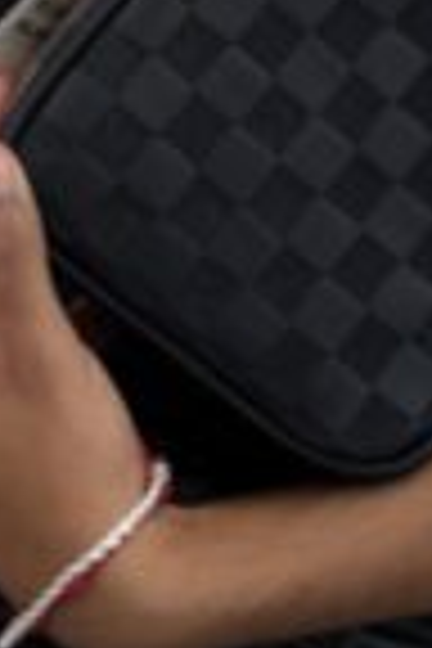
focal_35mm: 139
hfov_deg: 9.8
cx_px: 378
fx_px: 2502
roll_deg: -39.9
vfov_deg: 14.2
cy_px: -176
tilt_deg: +0.1
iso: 80
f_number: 1.78
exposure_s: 1/243
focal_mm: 6.76
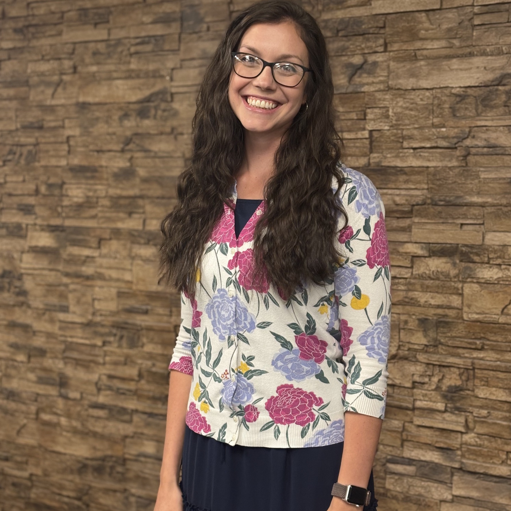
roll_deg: +0.4
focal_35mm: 62
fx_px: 1035
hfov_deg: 27.7
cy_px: 279
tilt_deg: -6.7
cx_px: 254
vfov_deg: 27.7
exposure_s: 1/40
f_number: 1.6
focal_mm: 5.96
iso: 160
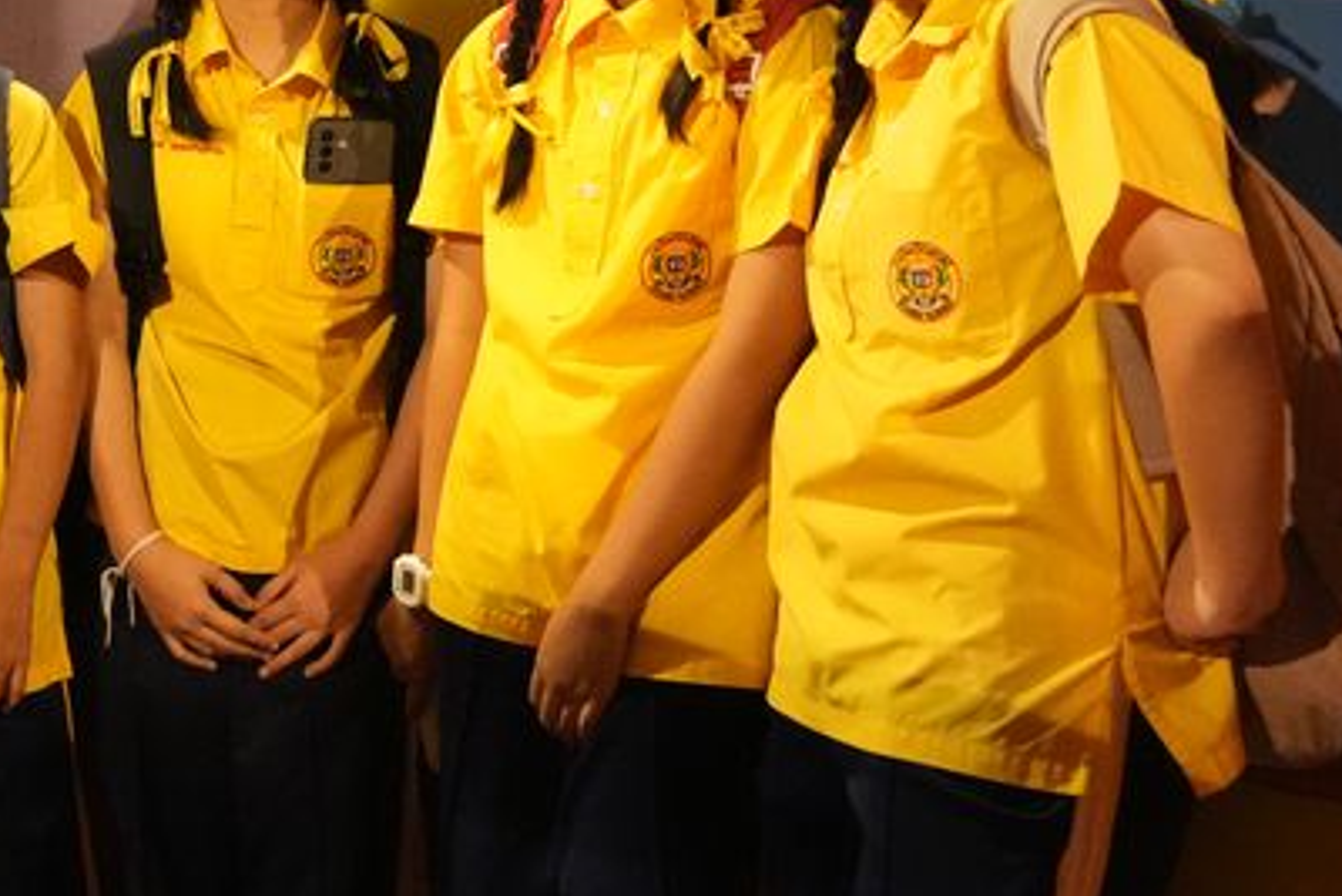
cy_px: 62
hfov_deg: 25.5
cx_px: -30
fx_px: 2797
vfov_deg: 17.9
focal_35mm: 75
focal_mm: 20
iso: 6400
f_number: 4
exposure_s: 1/125
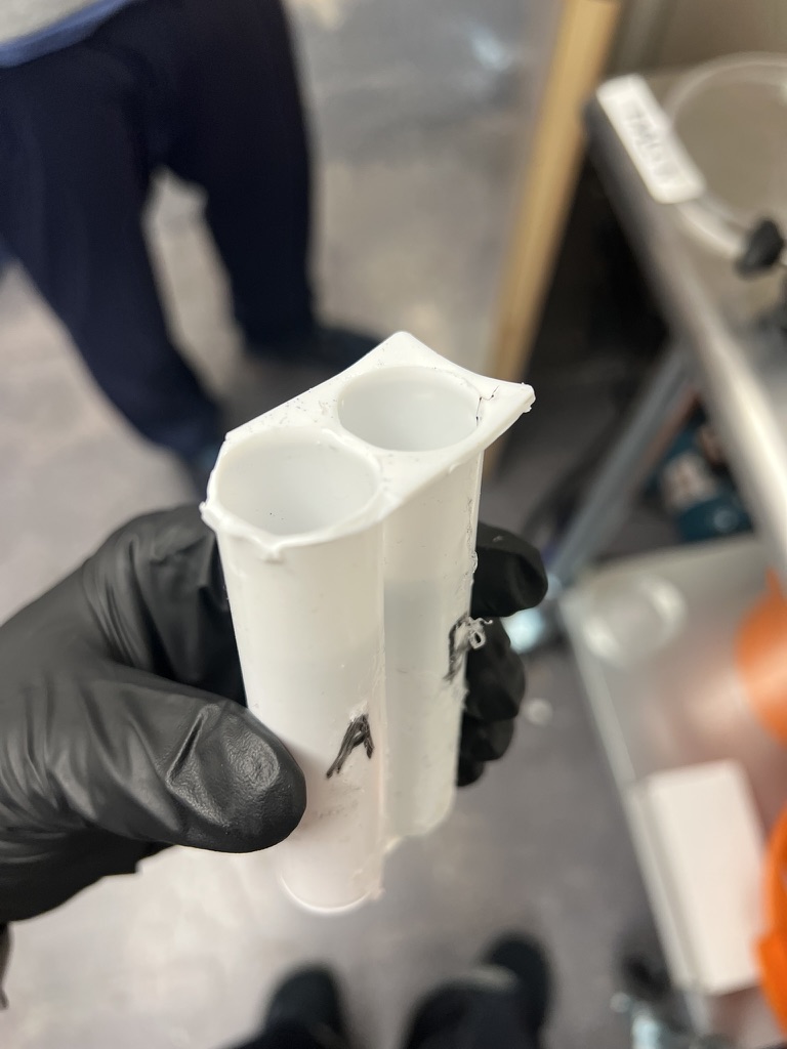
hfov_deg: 53.1
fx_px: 788
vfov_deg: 67.3
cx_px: 394
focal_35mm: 26
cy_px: 524
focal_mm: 5.7
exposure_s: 1/120
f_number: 1.5
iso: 100
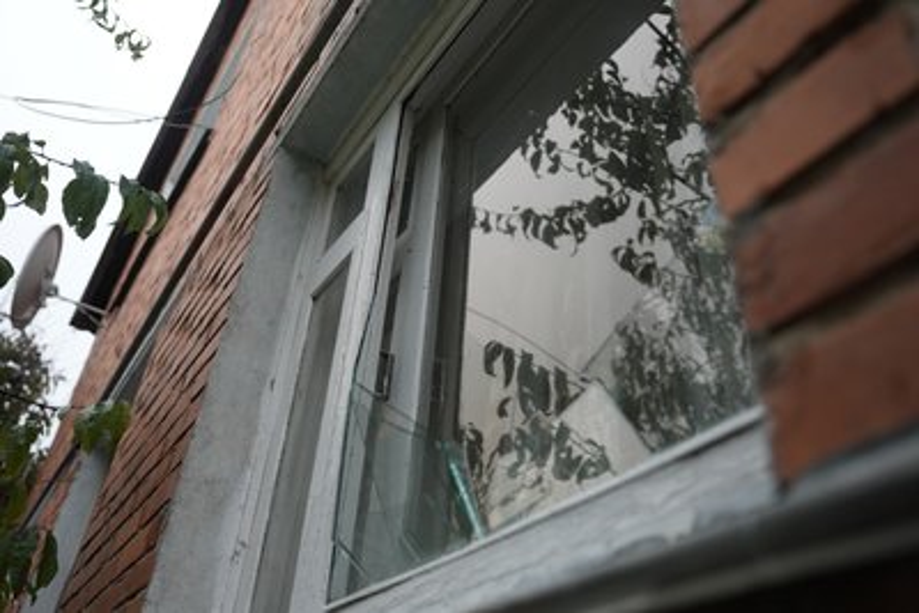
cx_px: 460
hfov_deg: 61.9
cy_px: 306
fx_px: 766
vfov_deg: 43.6
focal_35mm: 30
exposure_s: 1/200
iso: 1250
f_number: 2.8
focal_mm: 30
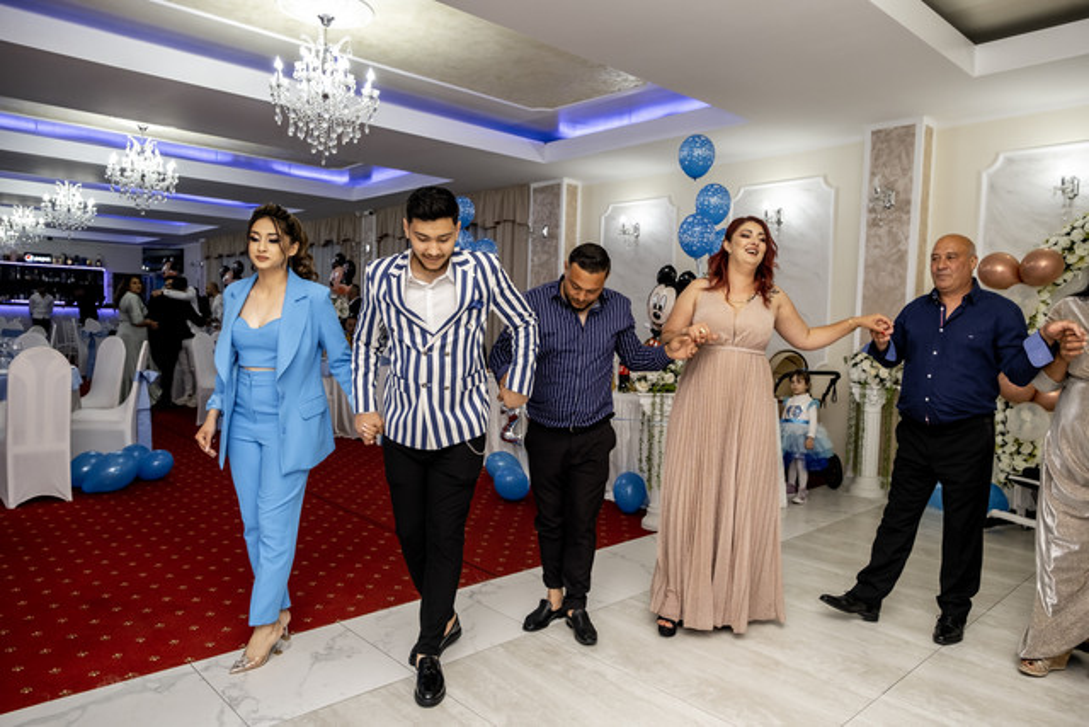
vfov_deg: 53.2
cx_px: 544
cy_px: 364
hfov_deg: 73.7
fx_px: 726
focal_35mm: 24
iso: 1000
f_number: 2.8
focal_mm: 16
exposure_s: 1/160
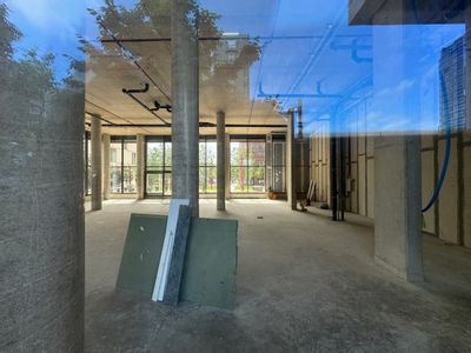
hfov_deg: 102.1
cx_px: 236
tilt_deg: +0.5
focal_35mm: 14
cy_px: 176
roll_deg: +0.1
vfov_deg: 85.7
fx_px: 190
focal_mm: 2.22
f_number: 2.2
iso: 40
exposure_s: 1/209
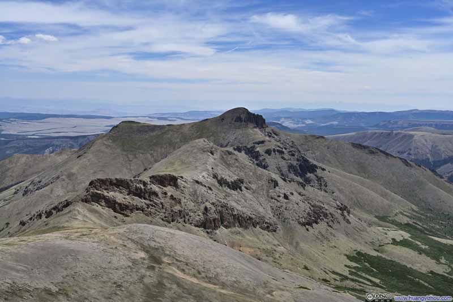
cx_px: 226
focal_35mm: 44
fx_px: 554
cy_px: 151
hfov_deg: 44.5
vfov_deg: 30.5
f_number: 7.1
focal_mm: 44
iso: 64
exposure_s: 1/500
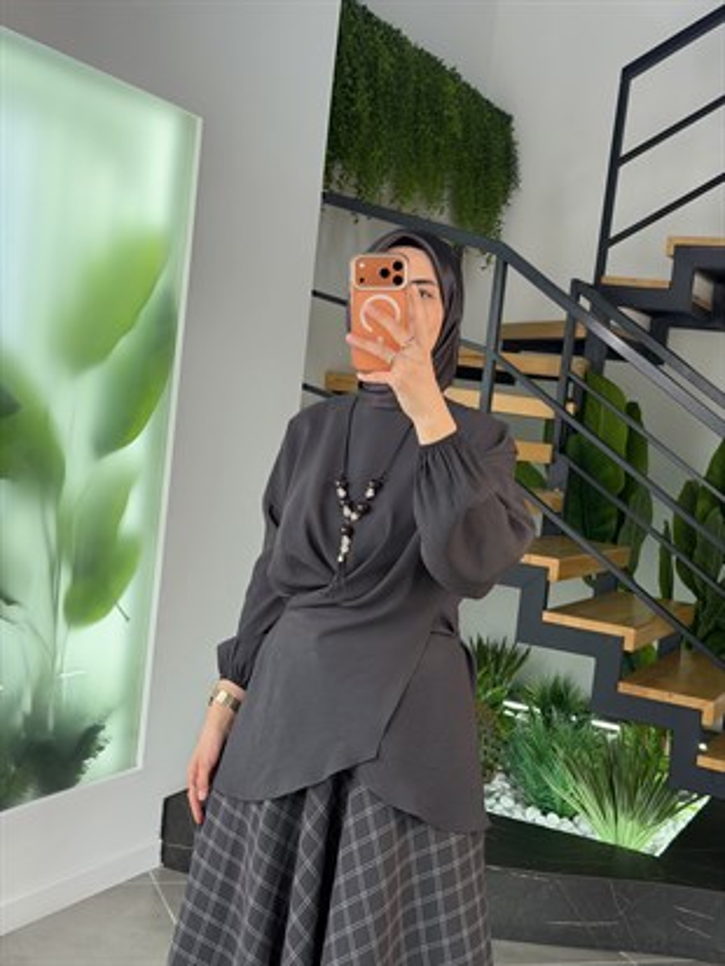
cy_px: 483
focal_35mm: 48
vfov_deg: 39.6
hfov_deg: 30.3
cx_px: 362
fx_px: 1340
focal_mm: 6.76
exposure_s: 1/198
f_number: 1.78
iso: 100
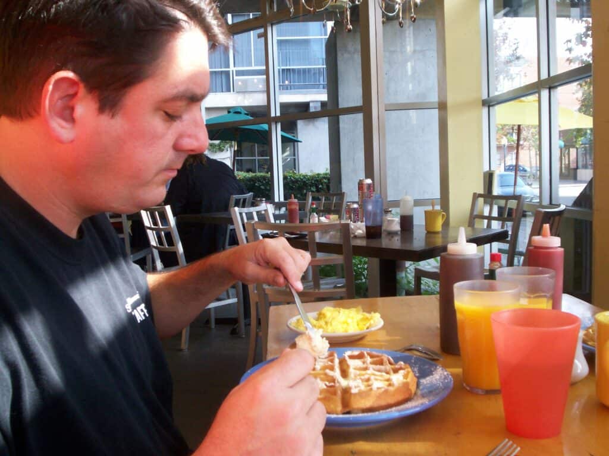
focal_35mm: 36
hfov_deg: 51.4
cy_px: 228
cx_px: 304
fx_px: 633
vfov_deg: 39.7
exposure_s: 1/83.5
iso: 140
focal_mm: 5.9
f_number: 4.5
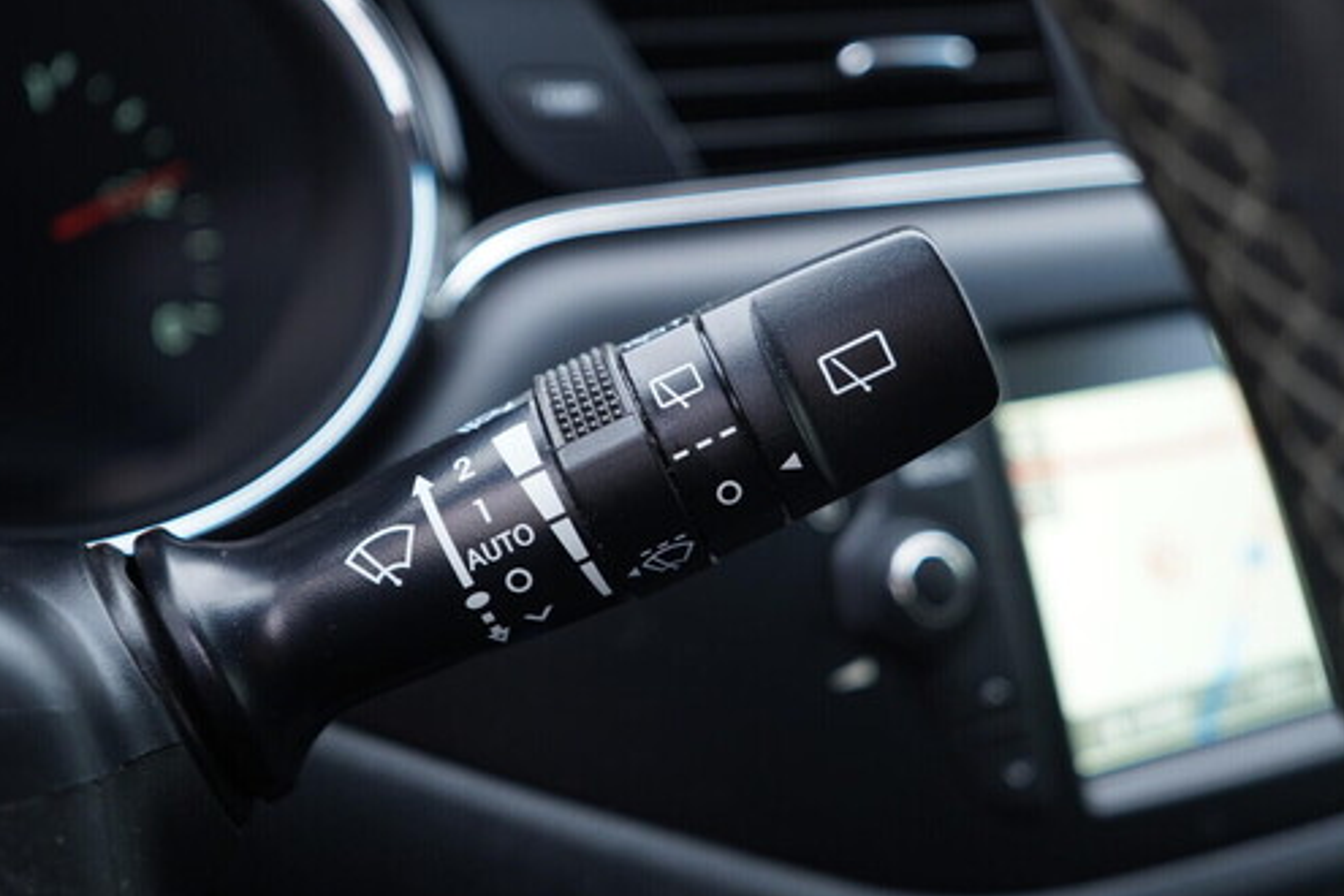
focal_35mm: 40
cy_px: 403
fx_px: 1493
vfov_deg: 33.4
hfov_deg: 48.4
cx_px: 605
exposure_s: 1/40
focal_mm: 24
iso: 200
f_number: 2.8
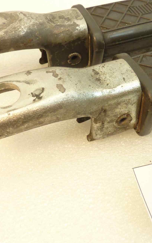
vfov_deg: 38.8
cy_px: 111
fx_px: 345
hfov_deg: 24.7
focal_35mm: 52
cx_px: 101
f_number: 3.3
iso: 80
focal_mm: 4.1
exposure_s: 1/25
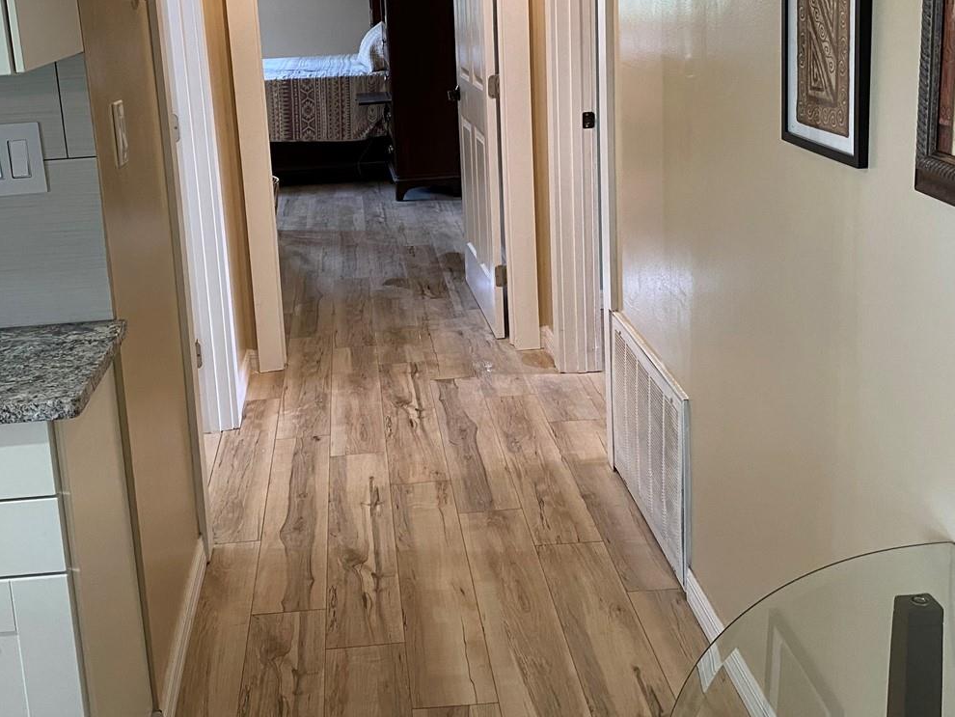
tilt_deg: -12.8
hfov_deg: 44.7
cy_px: 238
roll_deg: +3.2
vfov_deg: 34.0
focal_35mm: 42
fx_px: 1159
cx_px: 415
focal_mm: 4.25
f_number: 1.8
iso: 250
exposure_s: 1/60
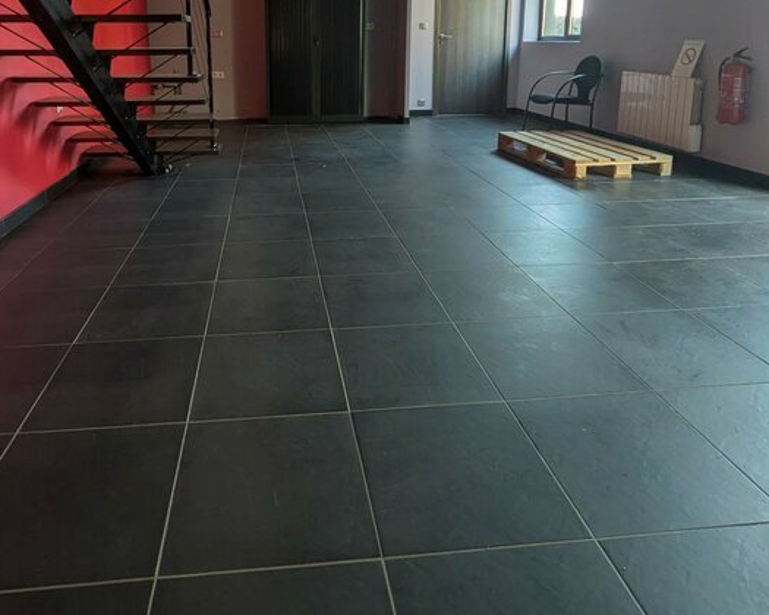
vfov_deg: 53.8
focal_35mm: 25
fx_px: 569
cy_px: 144
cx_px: 313
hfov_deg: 67.5
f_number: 2.2
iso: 72
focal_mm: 1.83
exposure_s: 1/50
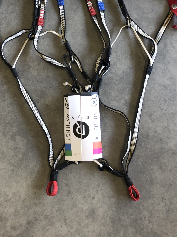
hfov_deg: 32.2
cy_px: 53
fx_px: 307
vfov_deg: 40.6
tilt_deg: -75.7
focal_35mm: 45
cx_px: 82
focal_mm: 3.99
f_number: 1.8
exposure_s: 1/25
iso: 32
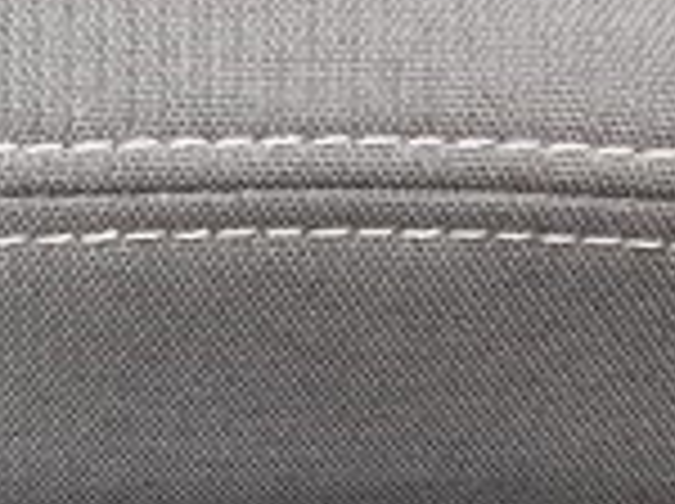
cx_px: -171
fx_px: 2161
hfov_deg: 16.9
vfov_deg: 11.9
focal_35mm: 111
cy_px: 1008
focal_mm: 4.3
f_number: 2.4
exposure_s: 1/50
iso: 200
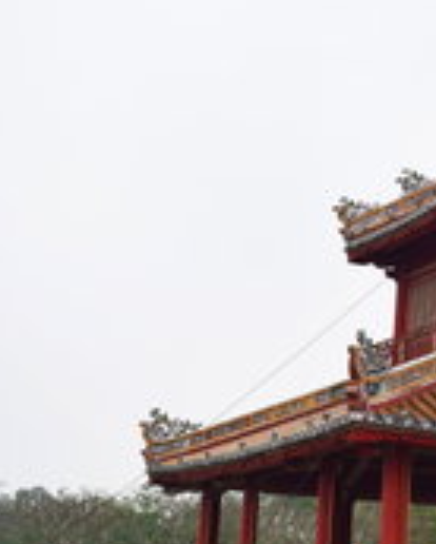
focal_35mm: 98
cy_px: 356
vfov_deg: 19.5
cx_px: 575
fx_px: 1578
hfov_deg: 15.0
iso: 400
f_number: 7.1
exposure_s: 1/25
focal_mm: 30
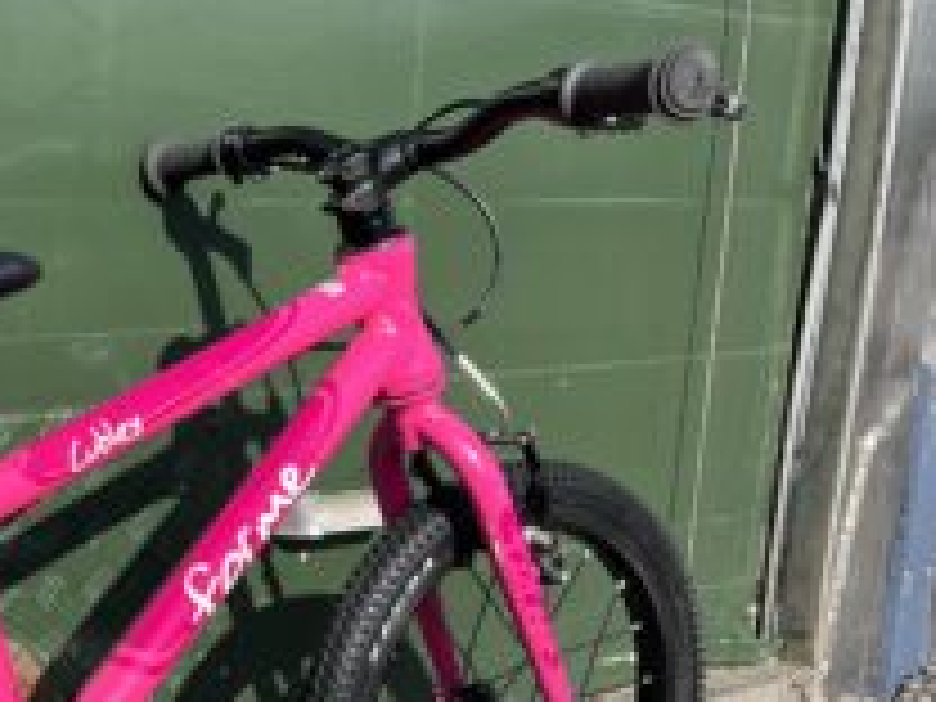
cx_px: -108
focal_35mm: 60
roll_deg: +0.1
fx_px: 1622
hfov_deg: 29.0
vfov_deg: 23.8
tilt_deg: -14.8
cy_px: 630
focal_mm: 5.1
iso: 50
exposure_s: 1/1623
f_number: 1.6
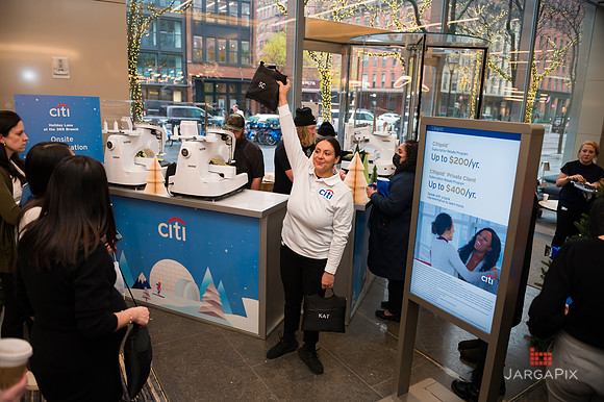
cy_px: 201
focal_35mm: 24
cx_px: 302
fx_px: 402
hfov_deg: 73.8
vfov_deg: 53.1
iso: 400
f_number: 3.2
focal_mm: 24
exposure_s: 1/200
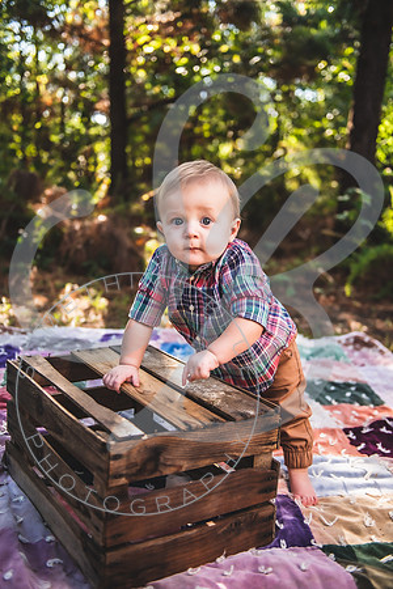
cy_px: 294
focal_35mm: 38
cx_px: 196
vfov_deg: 50.7
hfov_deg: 35.1
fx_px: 622
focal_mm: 38
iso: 100
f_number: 2.8
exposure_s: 1/160
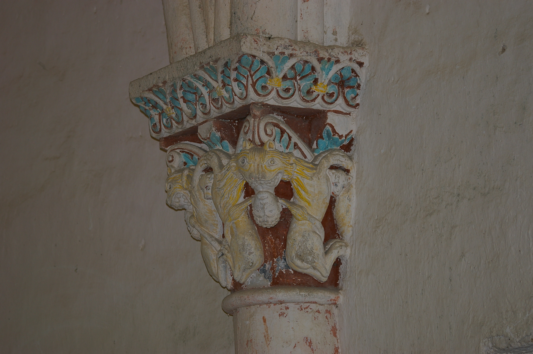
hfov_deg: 12.7
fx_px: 2396
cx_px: 266
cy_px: 177
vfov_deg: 8.5
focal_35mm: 162
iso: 200
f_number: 4
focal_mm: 108
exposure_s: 1/125
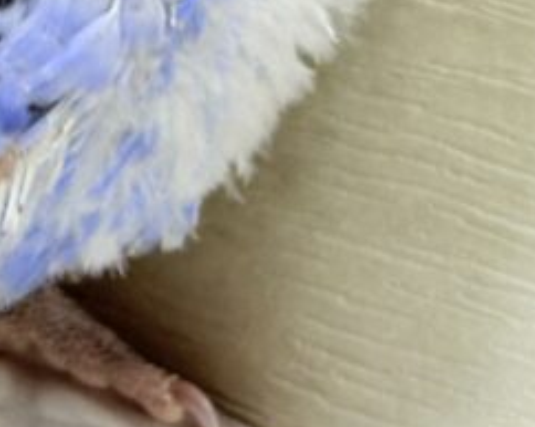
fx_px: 3985
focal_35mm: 252
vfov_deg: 6.0
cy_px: -323
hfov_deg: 7.5
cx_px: -343
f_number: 1.6
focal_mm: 5.96
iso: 64
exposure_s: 1/50
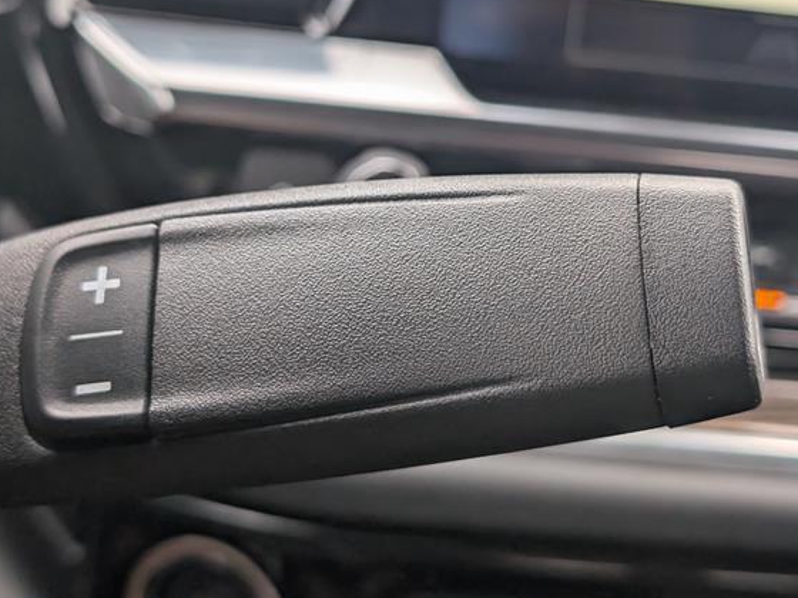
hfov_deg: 34.3
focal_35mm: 56
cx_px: 412
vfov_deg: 26.1
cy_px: 298
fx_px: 1291
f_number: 1.68
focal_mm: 6.9
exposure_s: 1/588
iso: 236
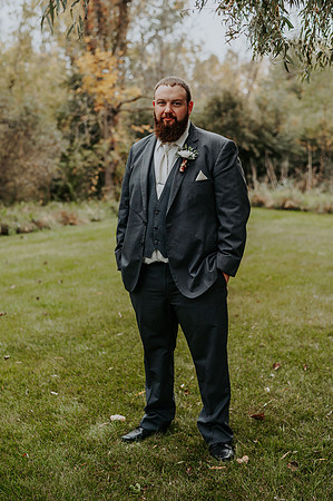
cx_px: 166
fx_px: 807
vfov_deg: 34.5
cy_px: 250
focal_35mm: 58
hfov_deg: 23.3
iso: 500
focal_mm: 58
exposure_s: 1/1000
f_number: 2.8
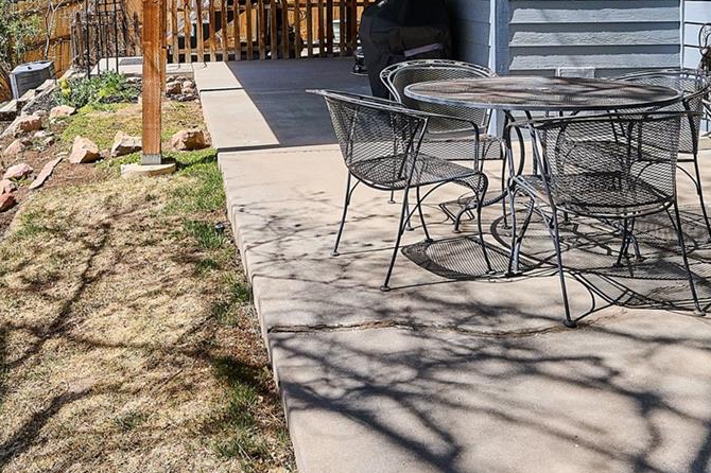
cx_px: 279
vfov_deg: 28.6
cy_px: -35
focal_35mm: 43
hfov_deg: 45.2
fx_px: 849
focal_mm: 18
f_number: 10
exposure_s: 1/500
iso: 400
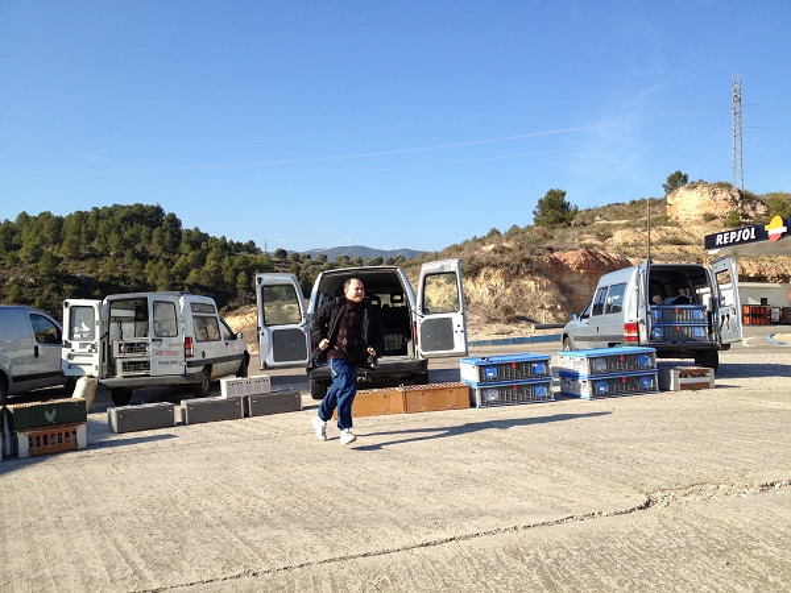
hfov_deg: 52.6
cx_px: 396
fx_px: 800
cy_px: 296
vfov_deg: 40.7
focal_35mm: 35
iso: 64
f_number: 2.4
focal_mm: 4.28
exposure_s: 1/1346
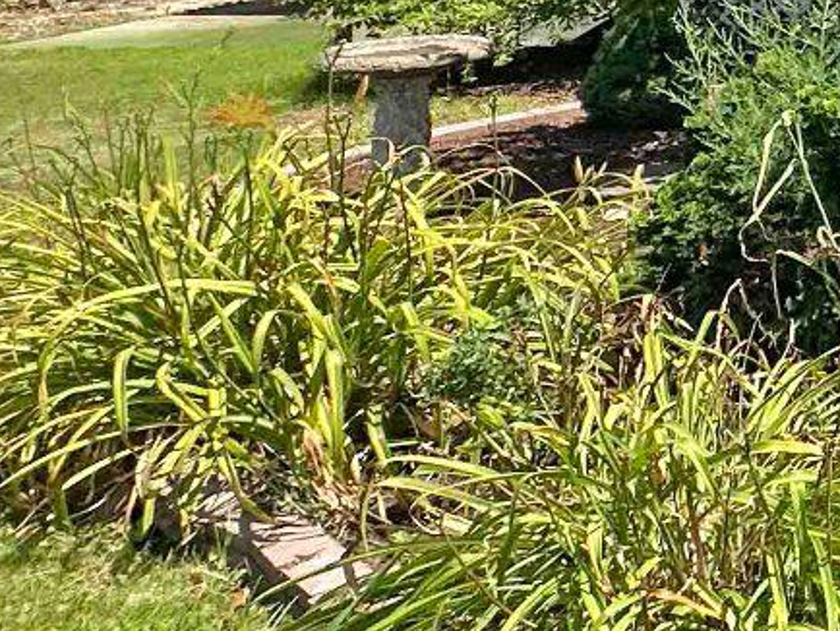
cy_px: -252
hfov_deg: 18.7
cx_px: 1682
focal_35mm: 66
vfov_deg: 19.9
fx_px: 1602
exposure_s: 1/1575
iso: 50
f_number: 2.2
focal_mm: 2.22
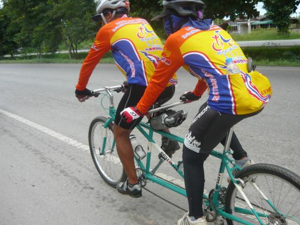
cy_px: 105
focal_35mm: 37
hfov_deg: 50.1
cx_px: 161
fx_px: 321
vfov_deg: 38.6
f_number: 2.8
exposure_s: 1/800
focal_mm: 5.5
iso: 100
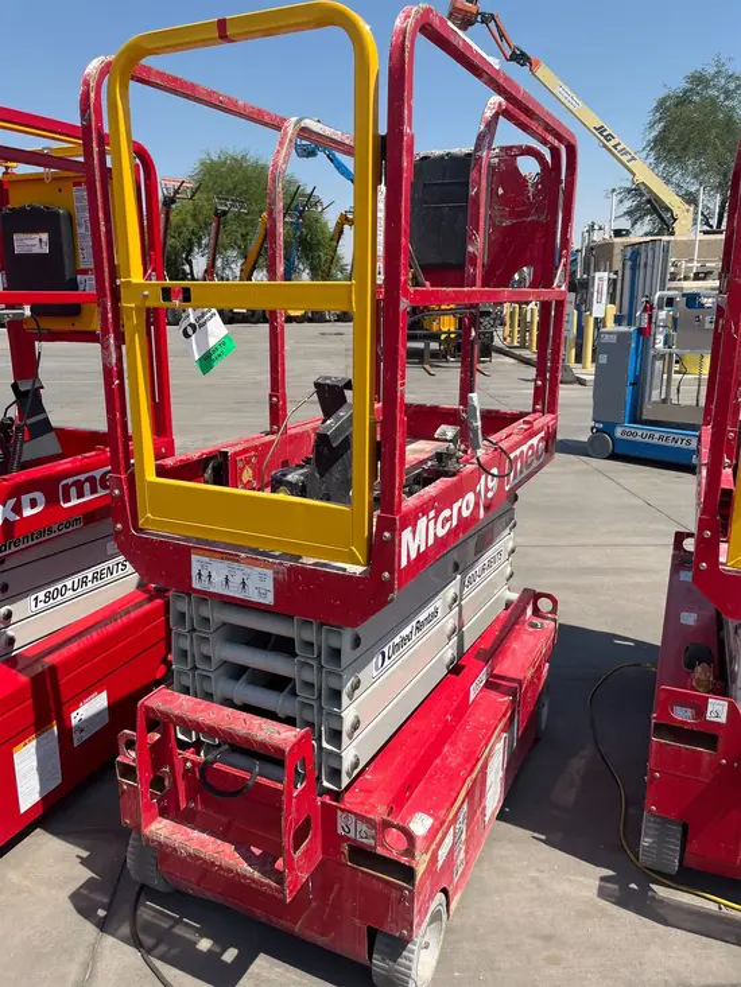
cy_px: 494
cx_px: 370
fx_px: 742
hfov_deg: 53.1
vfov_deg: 67.3
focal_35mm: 26
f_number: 1.6
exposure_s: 1/2688
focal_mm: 5.1
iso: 50
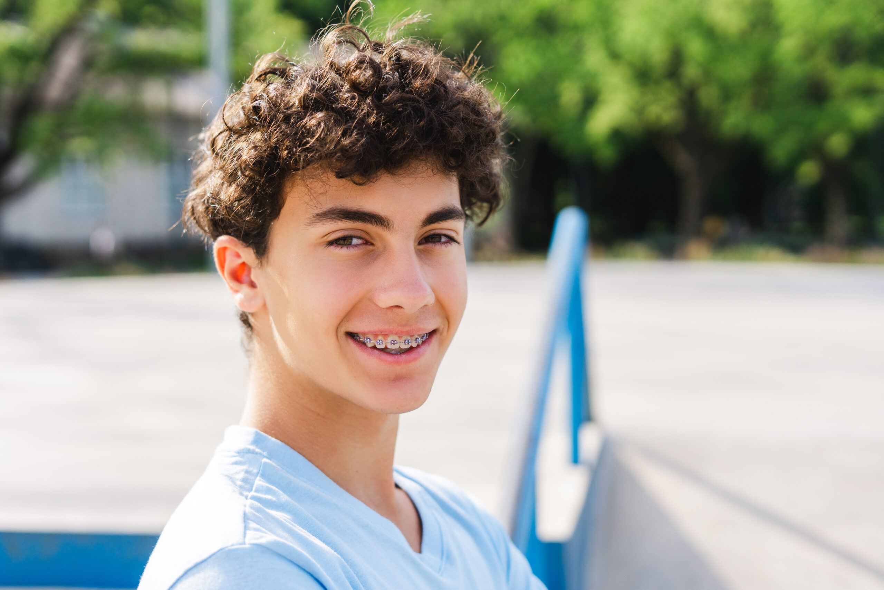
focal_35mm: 50
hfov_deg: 39.6
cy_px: 295
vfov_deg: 27.0
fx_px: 1228
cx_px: 442
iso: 250
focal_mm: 50
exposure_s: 1/2500
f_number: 2.8
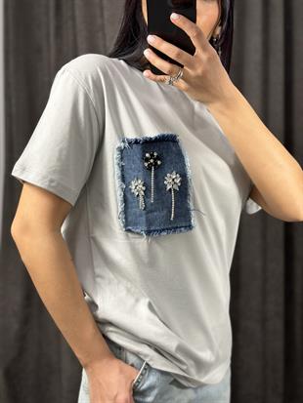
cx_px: 152
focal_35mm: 48
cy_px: 202
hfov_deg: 30.3
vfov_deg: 39.6
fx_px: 560
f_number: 1.78
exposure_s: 1/100
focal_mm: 6.86
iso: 125
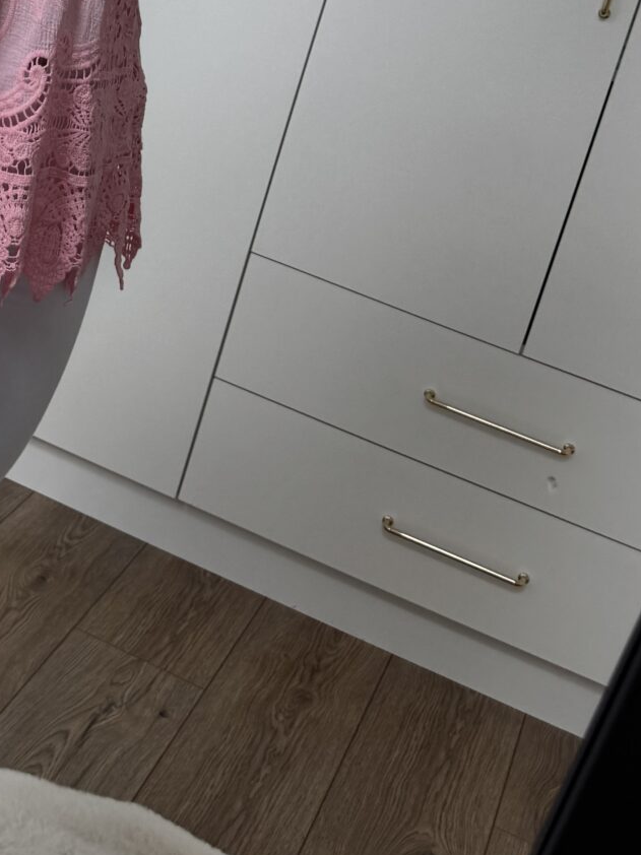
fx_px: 1803
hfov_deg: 19.0
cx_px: -138
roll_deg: -12.3
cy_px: -89
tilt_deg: -31.3
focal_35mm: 73
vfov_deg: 24.8
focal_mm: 6.76
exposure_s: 1/176
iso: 64
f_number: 1.78
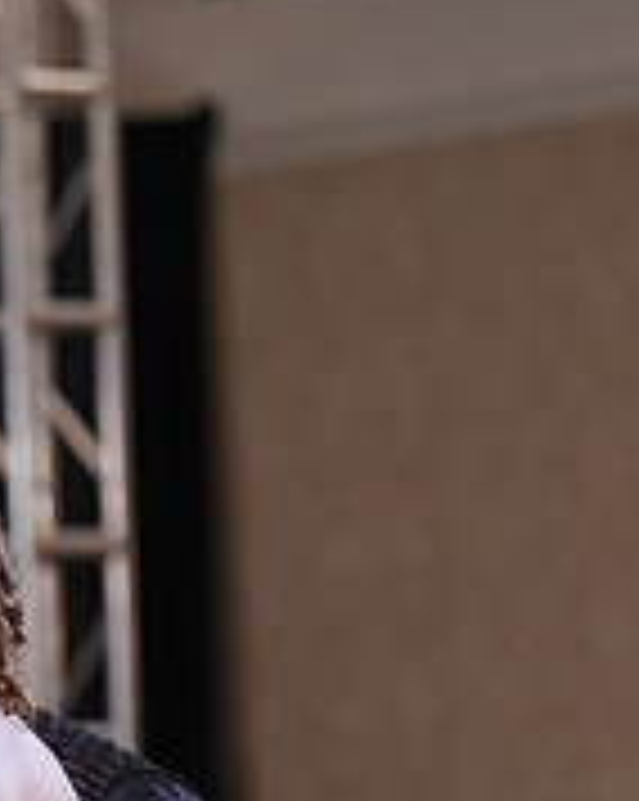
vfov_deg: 4.8
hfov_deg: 3.8
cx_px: -137
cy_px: 1282
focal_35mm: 404
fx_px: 9567
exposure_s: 1/500
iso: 800
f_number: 2
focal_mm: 88
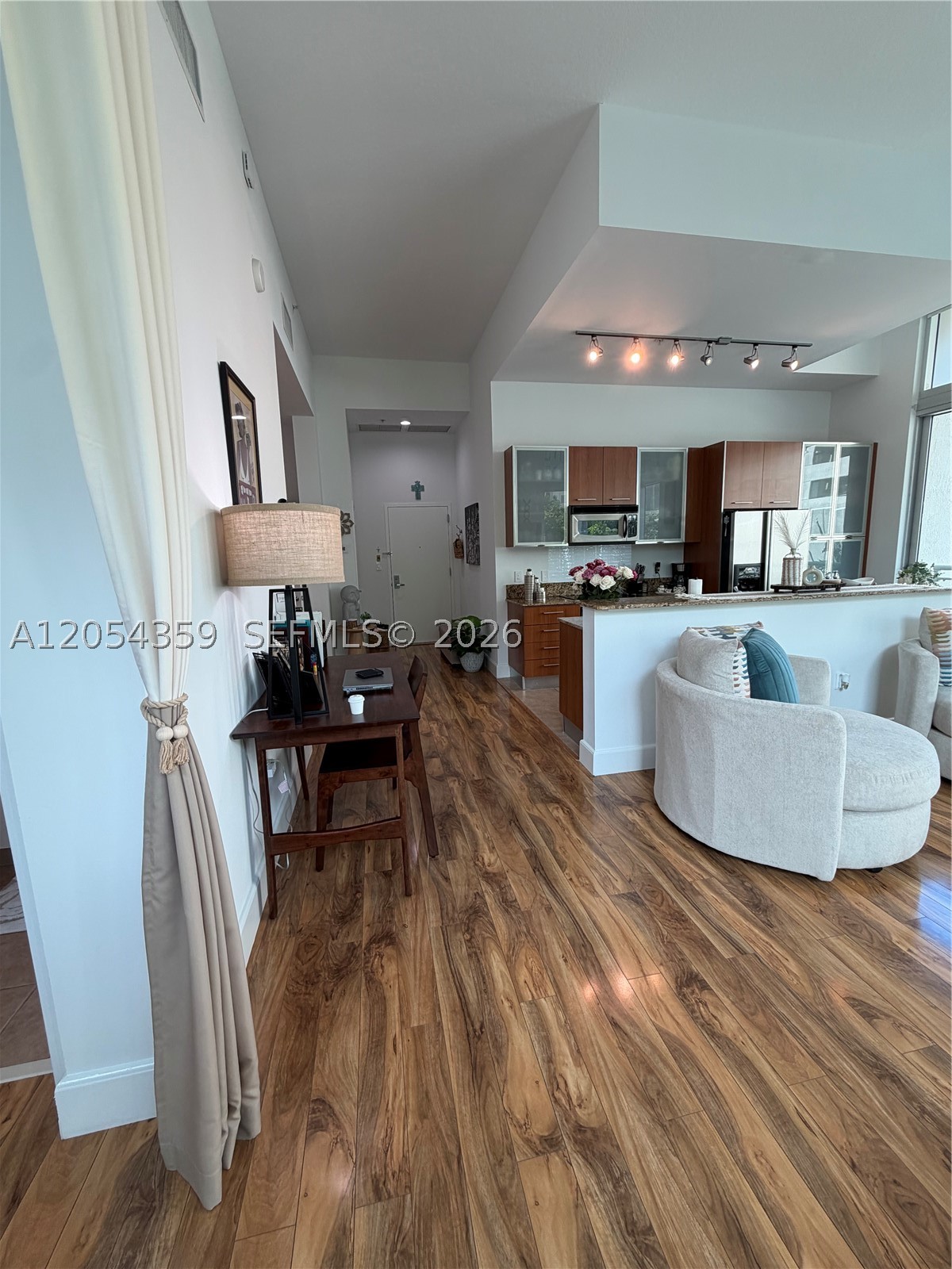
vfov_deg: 102.1
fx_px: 513
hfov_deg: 85.7
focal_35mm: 14
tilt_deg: -9.1
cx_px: 476
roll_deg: +0.5
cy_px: 634
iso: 80
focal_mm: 2.22
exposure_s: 1/120
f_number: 2.2
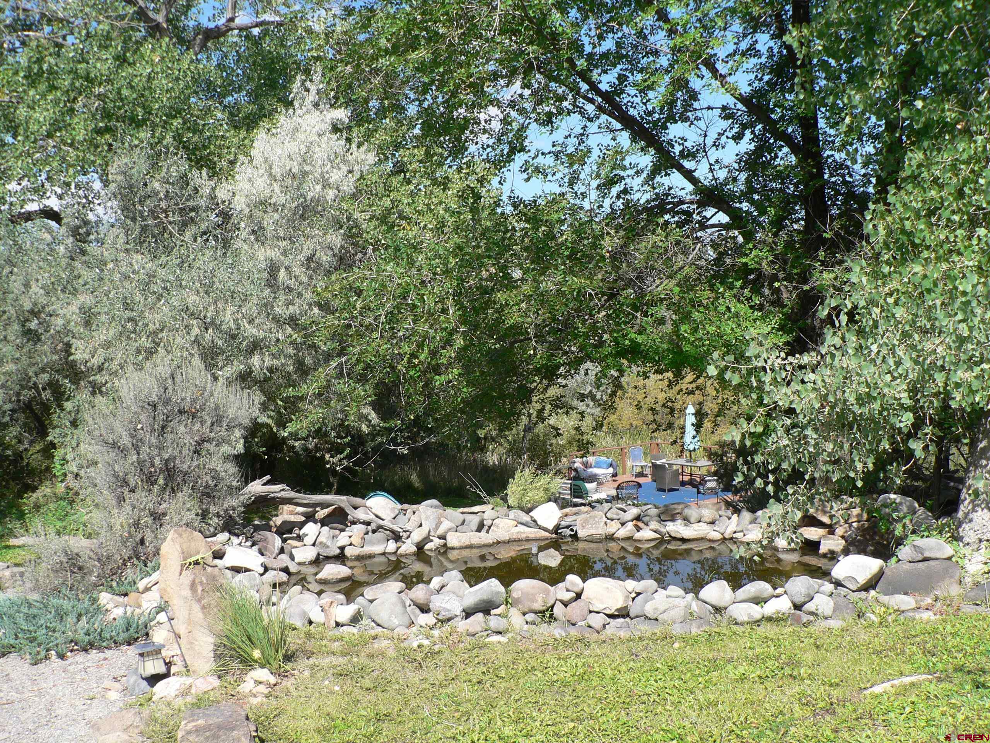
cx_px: 495
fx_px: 1030
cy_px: 372
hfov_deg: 51.4
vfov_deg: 39.7
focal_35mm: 36
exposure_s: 1/320
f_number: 4
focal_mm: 6
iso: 80
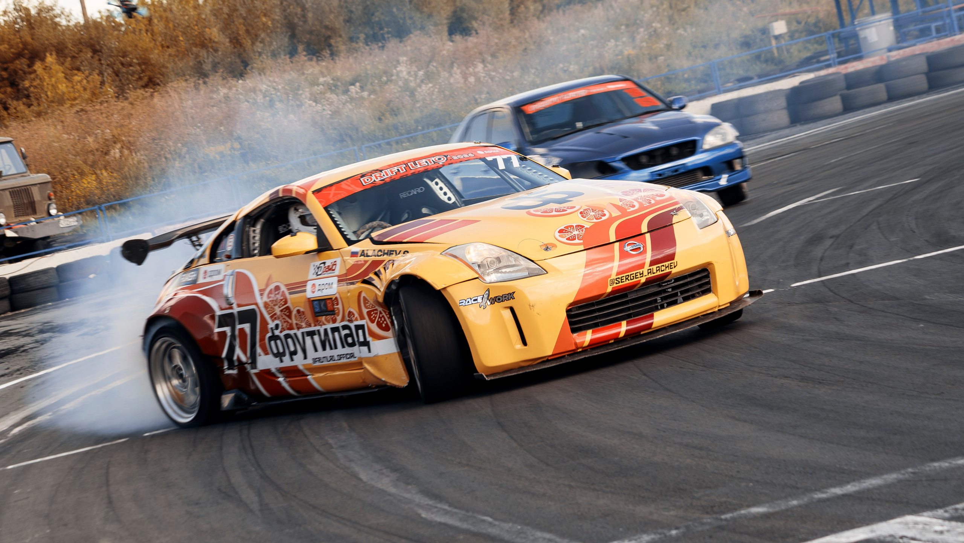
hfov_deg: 14.5
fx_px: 3792
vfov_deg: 8.2
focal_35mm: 148
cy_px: 272
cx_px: 482
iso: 100
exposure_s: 1/125
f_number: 8
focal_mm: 90
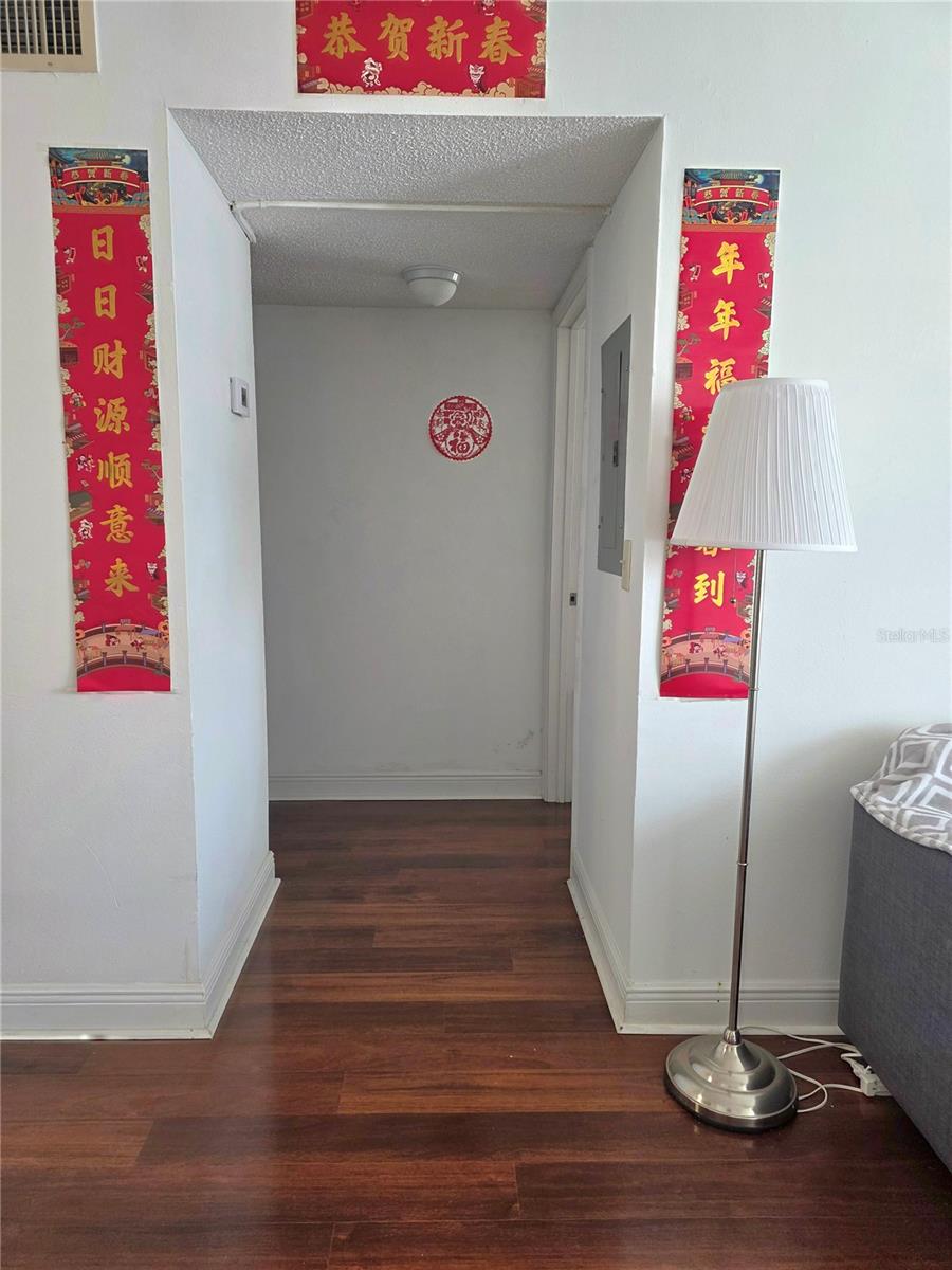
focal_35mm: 23
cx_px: 476
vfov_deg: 73.9
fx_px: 843
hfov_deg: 58.9
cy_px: 635
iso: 200
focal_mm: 6.3
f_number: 1.7
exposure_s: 1/120
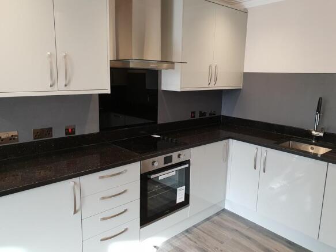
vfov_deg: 53.0
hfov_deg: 67.3
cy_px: 126
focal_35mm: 26
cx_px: 168
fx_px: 252
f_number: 2.4
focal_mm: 4.3
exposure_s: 1/50
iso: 250
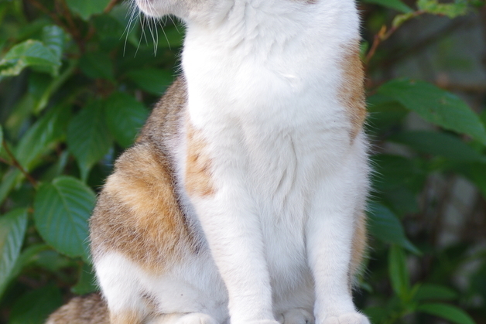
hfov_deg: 8.0
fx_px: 3484
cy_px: 107
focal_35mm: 258
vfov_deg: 5.3
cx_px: 136
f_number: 2.8
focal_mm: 90
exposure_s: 1/125
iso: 400
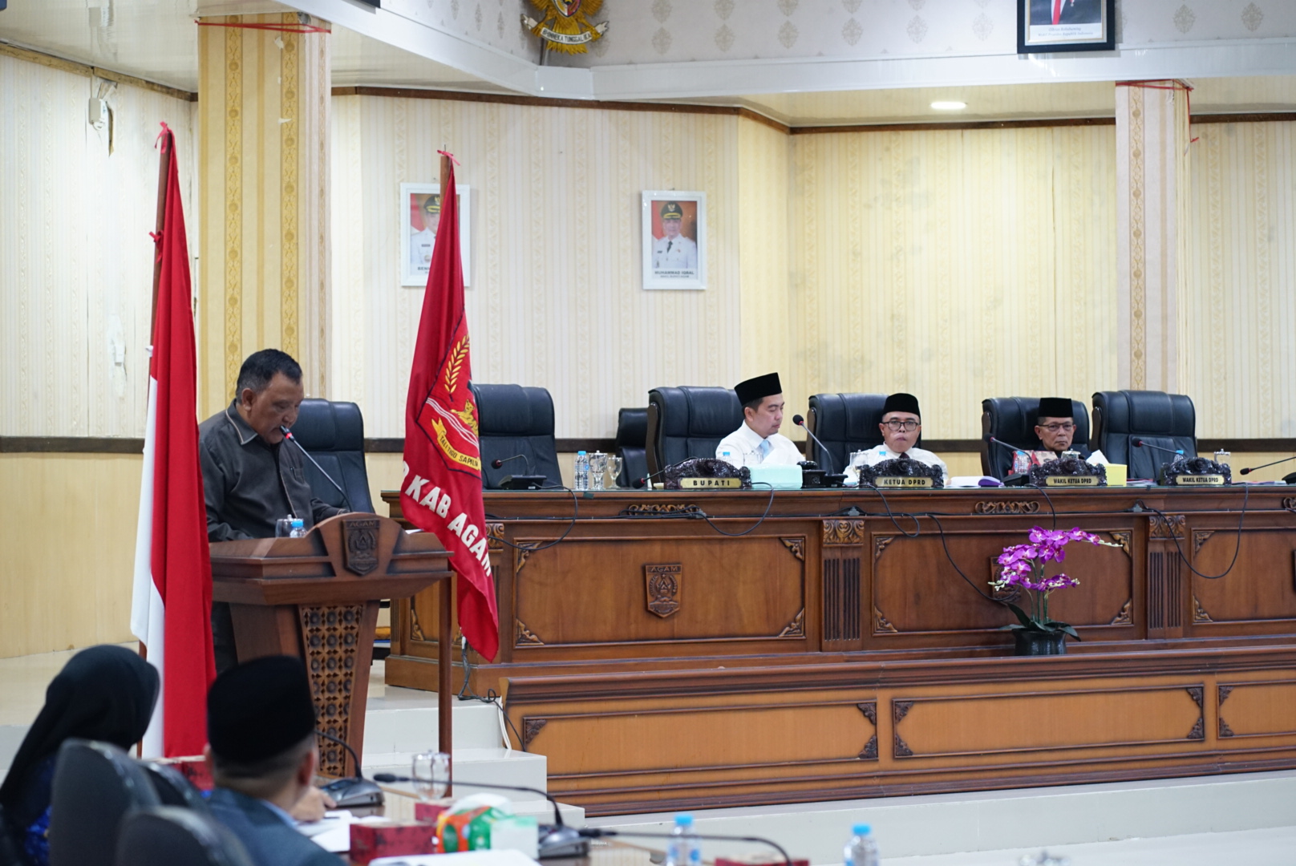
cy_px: 433
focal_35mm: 85
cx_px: 648
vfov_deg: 16.1
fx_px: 3062
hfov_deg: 23.9
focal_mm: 85
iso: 2000
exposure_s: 1/30
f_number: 4
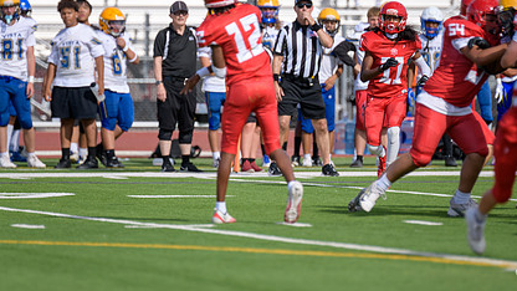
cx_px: 288
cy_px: 118
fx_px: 6004
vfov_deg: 2.8
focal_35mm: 438
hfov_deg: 4.9
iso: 200
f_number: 2.8
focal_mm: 300
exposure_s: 1/3200
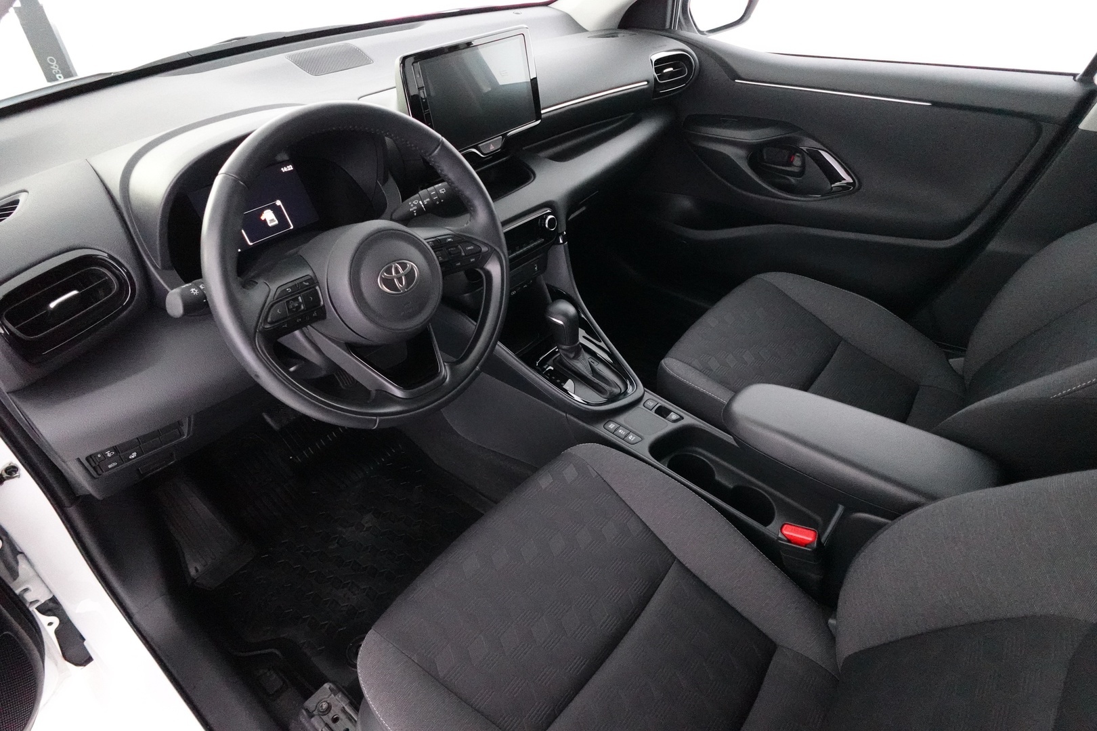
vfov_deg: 61.9
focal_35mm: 20
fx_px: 609
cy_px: 366
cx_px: 548
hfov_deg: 84.0
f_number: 2
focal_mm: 7.6
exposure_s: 1/80
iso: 5000
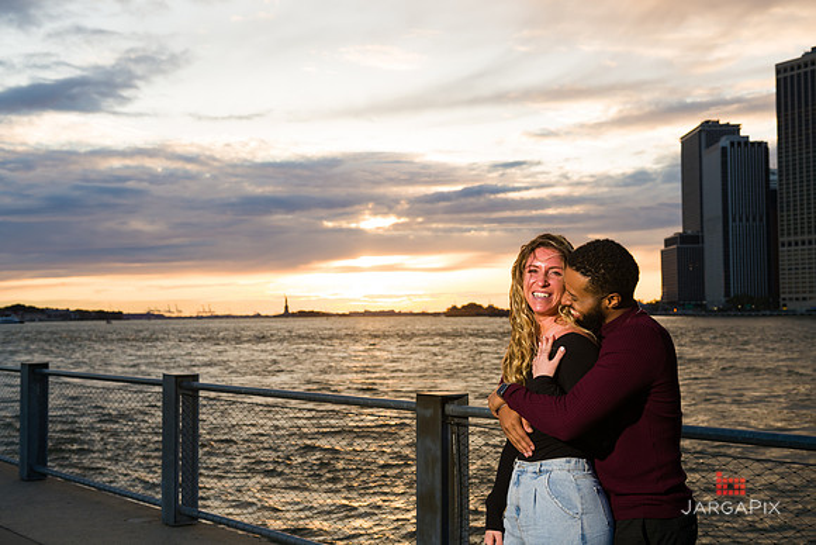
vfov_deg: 28.1
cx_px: 408
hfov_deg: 41.1
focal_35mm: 48
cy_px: 272
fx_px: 1088
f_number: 5.6
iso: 200
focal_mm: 48
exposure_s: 1/200
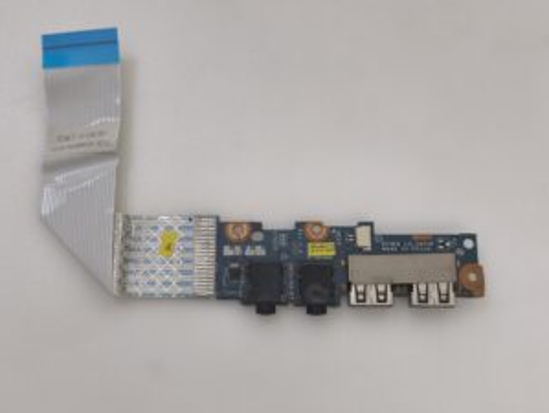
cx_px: 259
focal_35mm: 41
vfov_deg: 35.2
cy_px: 203
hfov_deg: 45.7
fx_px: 651
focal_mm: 6.57
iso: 250
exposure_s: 1/50
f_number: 1.6
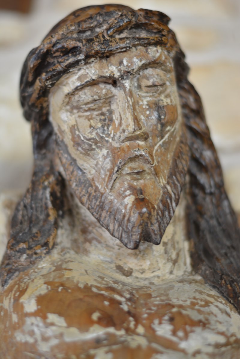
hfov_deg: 18.2
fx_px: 750
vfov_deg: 27.0
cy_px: 180
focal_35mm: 75
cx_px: 120
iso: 100
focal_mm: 50
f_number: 1.8
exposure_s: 1/13
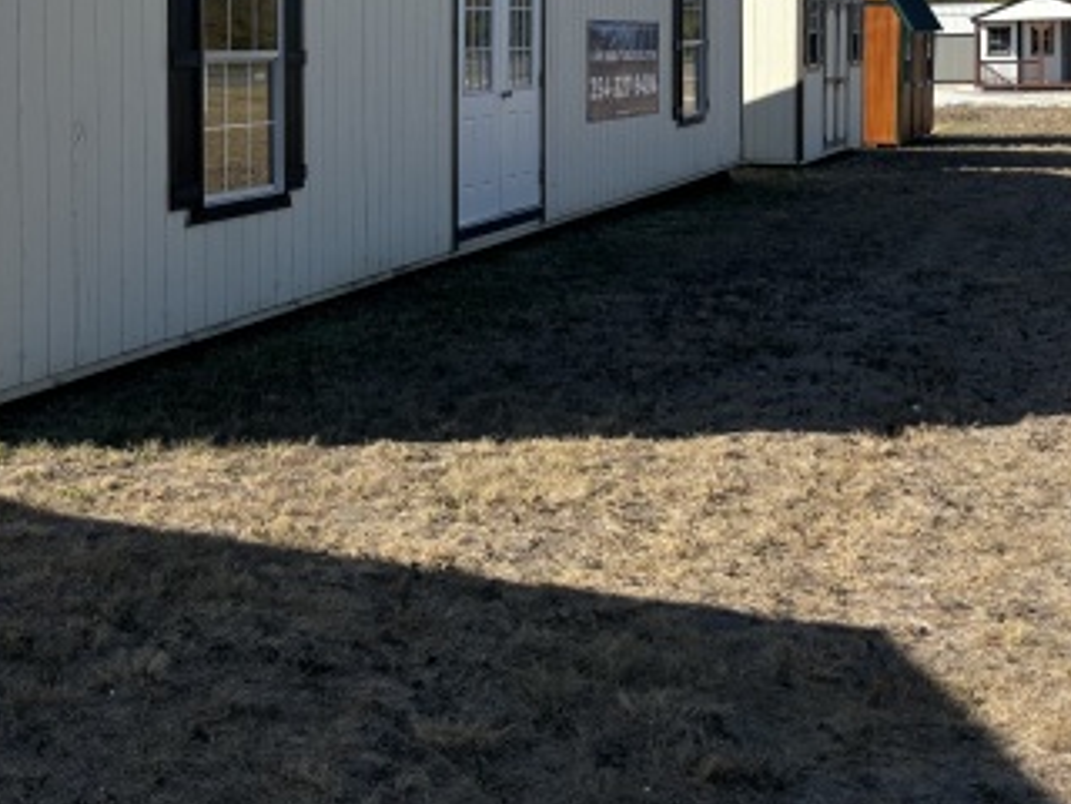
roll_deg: +2.3
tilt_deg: -3.0
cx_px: 164
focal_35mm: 52
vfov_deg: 27.2
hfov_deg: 35.2
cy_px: 114
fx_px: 1609
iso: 50
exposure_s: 1/4082
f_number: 1.6
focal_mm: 5.96
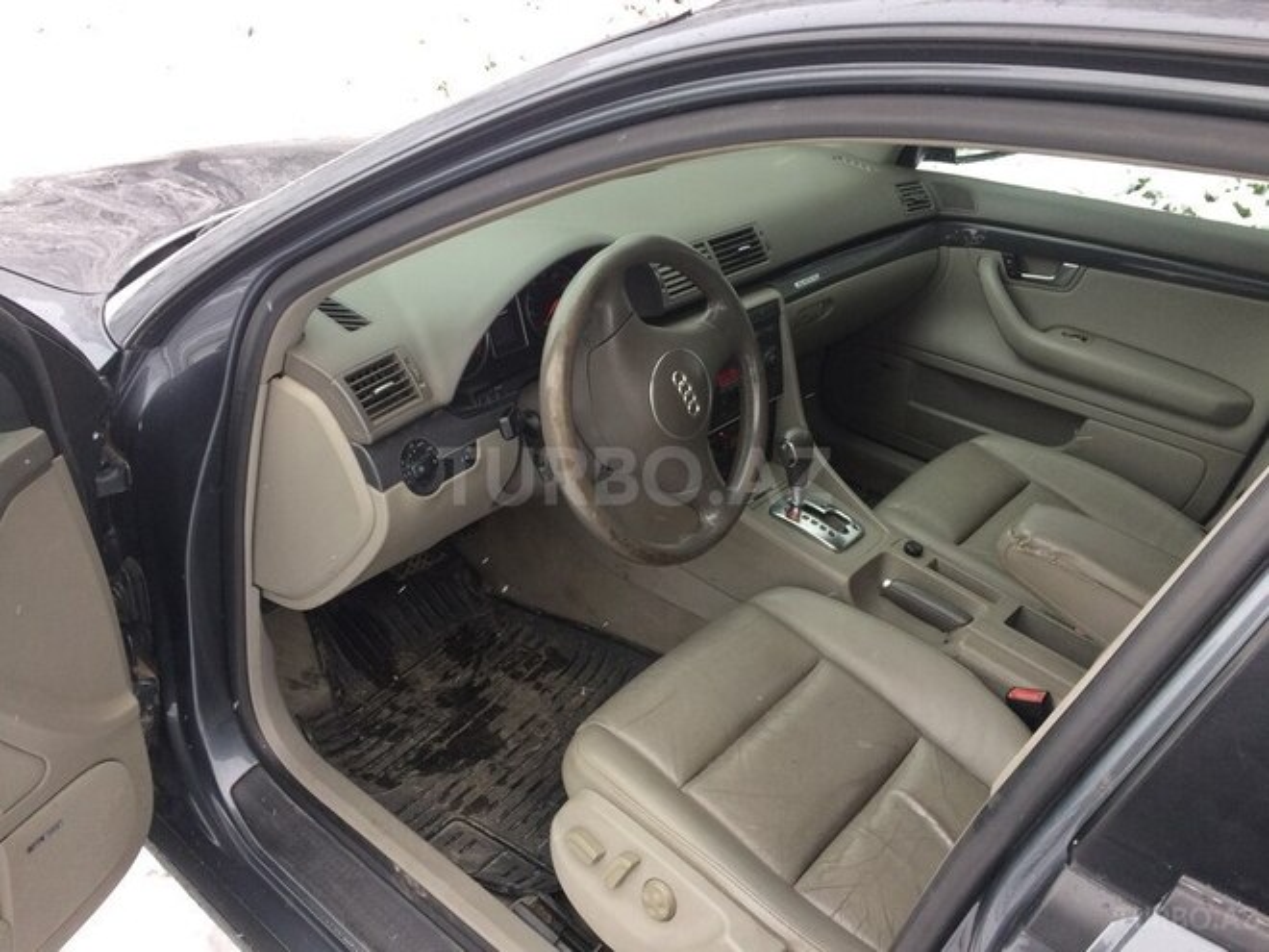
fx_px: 1063
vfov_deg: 48.2
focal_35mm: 29
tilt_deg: -29.3
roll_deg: -2.7
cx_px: 634
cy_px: 476
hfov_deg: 61.7
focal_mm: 4.15
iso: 64
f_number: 2.2
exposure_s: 1/100
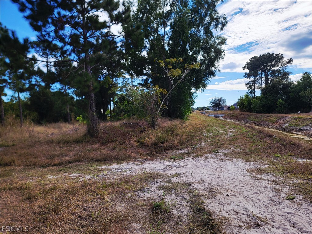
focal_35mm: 24
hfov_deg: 71.6
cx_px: 156
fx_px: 216
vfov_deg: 56.8
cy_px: 117
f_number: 1.8
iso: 16
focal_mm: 6.7
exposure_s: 1/714
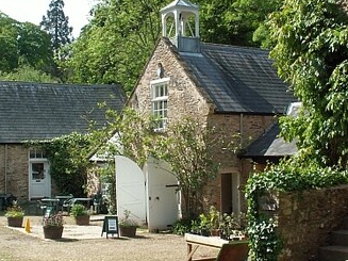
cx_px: 131
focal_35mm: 60
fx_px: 603
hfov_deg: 32.0
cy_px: 127
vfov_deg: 24.4
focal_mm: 5.86
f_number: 8
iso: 50
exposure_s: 1/100
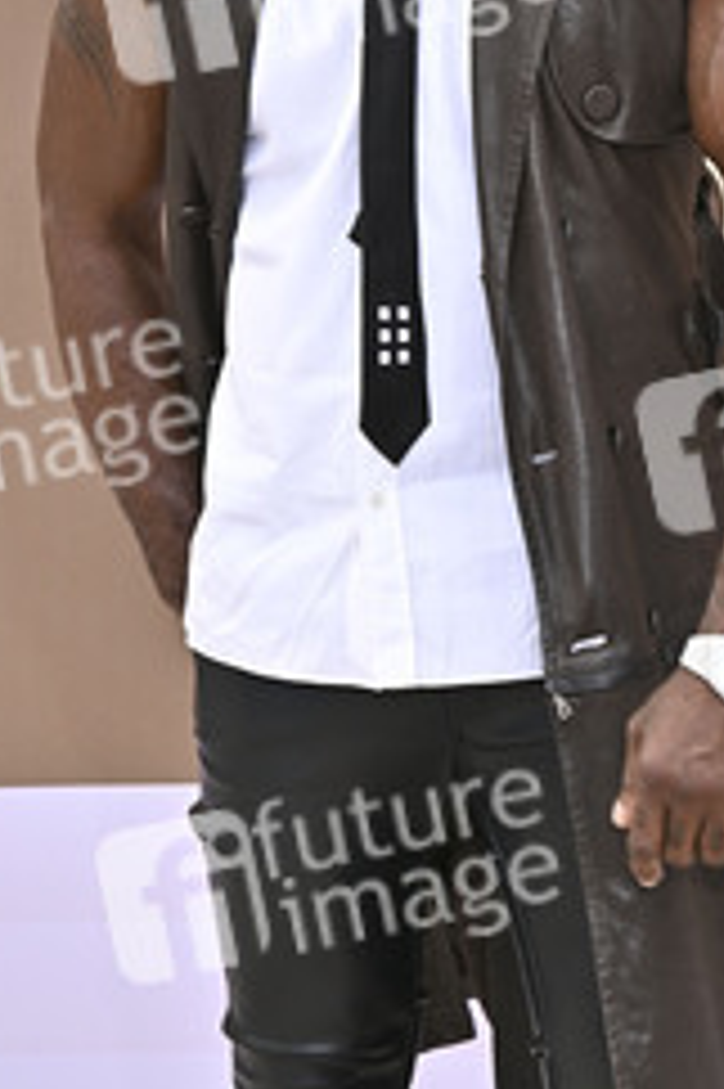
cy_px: 202
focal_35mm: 139
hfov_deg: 9.8
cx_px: 459
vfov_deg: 14.7
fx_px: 4199
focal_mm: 84
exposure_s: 1/320
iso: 400
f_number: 10
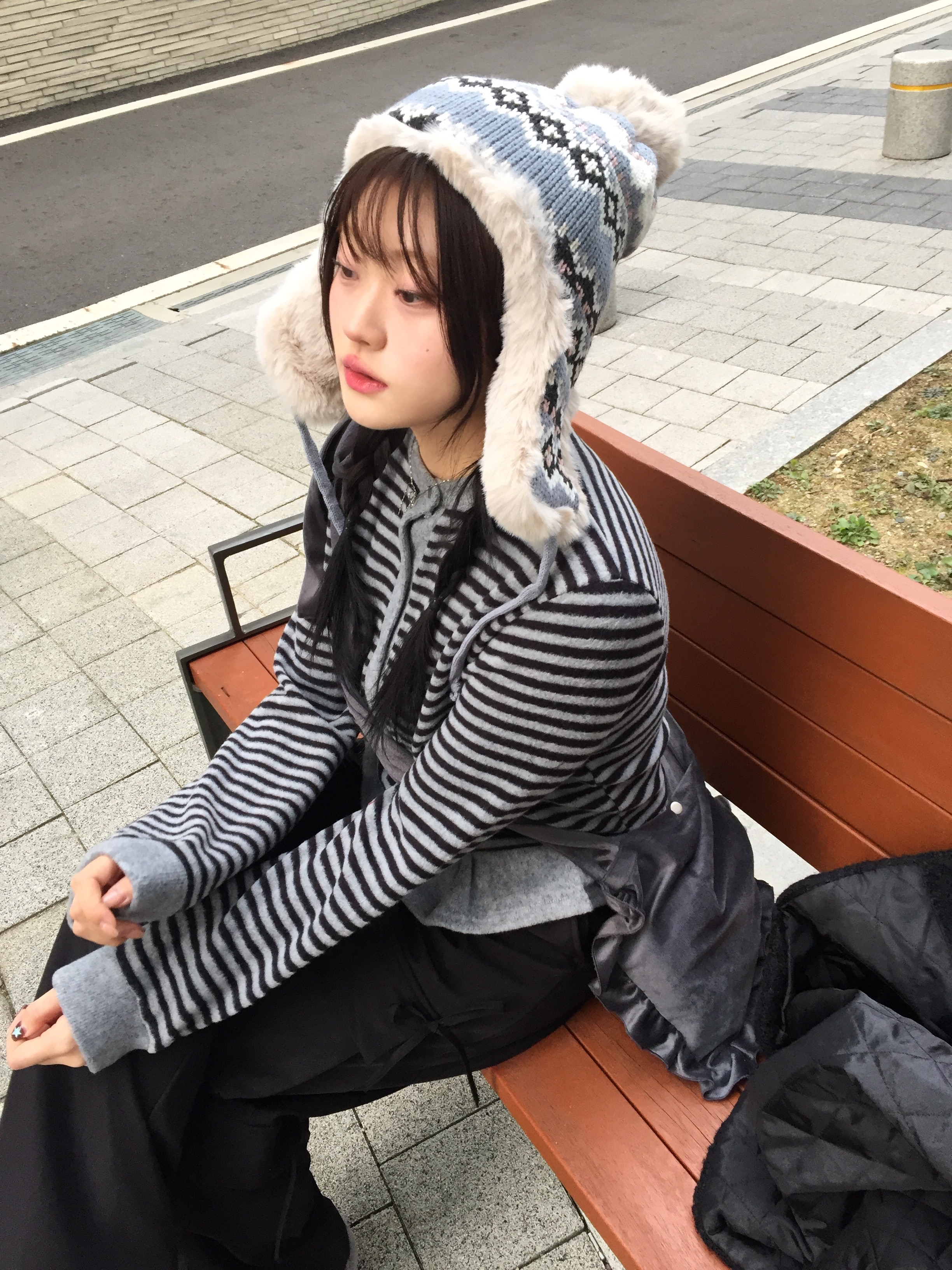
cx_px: 476
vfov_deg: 61.7
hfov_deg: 48.2
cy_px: 635
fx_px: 1063
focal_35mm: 29
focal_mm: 4.15
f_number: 2.2
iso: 32
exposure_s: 1/30
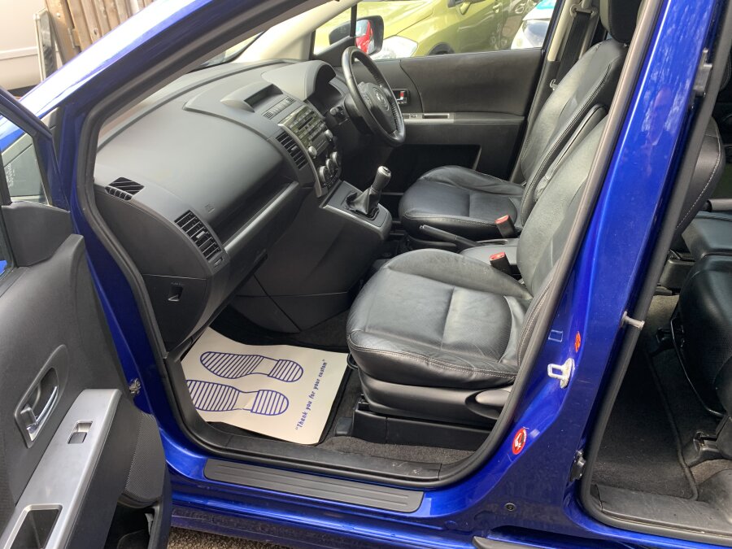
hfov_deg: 67.3
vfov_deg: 53.1
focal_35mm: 26
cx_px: 366
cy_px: 274
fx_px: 550
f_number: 1.8
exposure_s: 1/121
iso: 80
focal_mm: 4.25
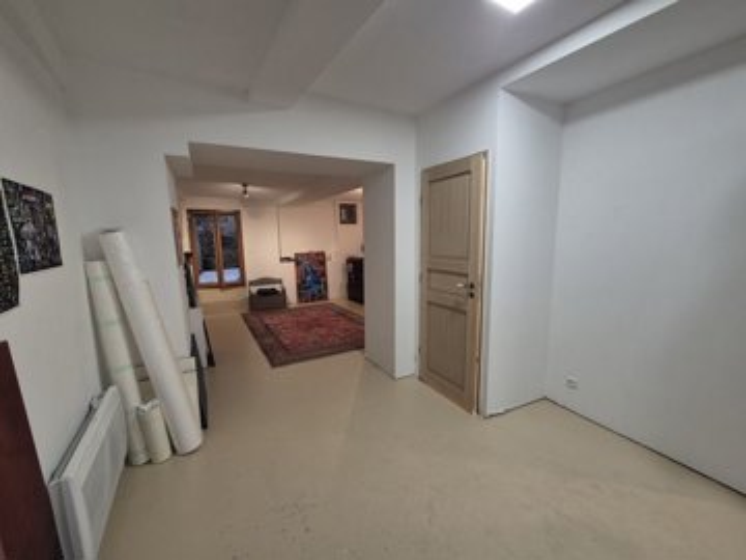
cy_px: 280
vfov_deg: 89.9
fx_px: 280
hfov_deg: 106.2
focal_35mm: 13
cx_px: 373
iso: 160
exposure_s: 1/50
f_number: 2.2
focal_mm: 2.2
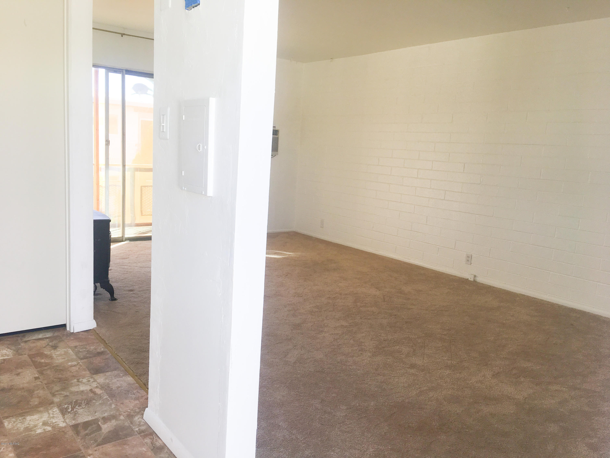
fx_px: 511
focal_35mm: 29
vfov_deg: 48.2
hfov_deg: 61.7
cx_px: 305
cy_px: 229
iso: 25
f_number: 2.2
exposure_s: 1/60
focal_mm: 4.15
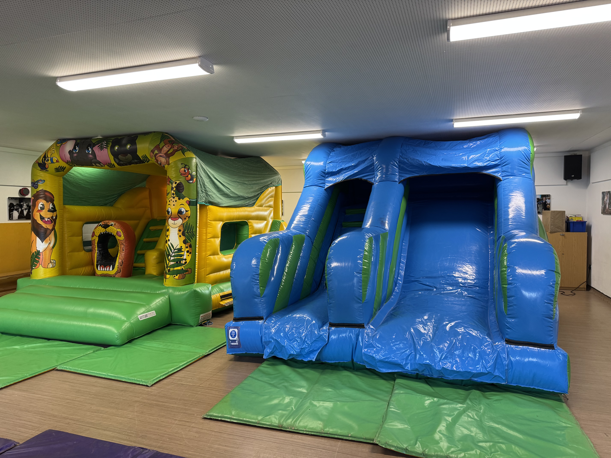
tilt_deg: -1.3
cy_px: 229
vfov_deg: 56.8
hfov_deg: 71.6
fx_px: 424
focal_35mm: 24
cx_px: 306
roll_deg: +0.3
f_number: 1.78
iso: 200
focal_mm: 6.76
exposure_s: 1/95
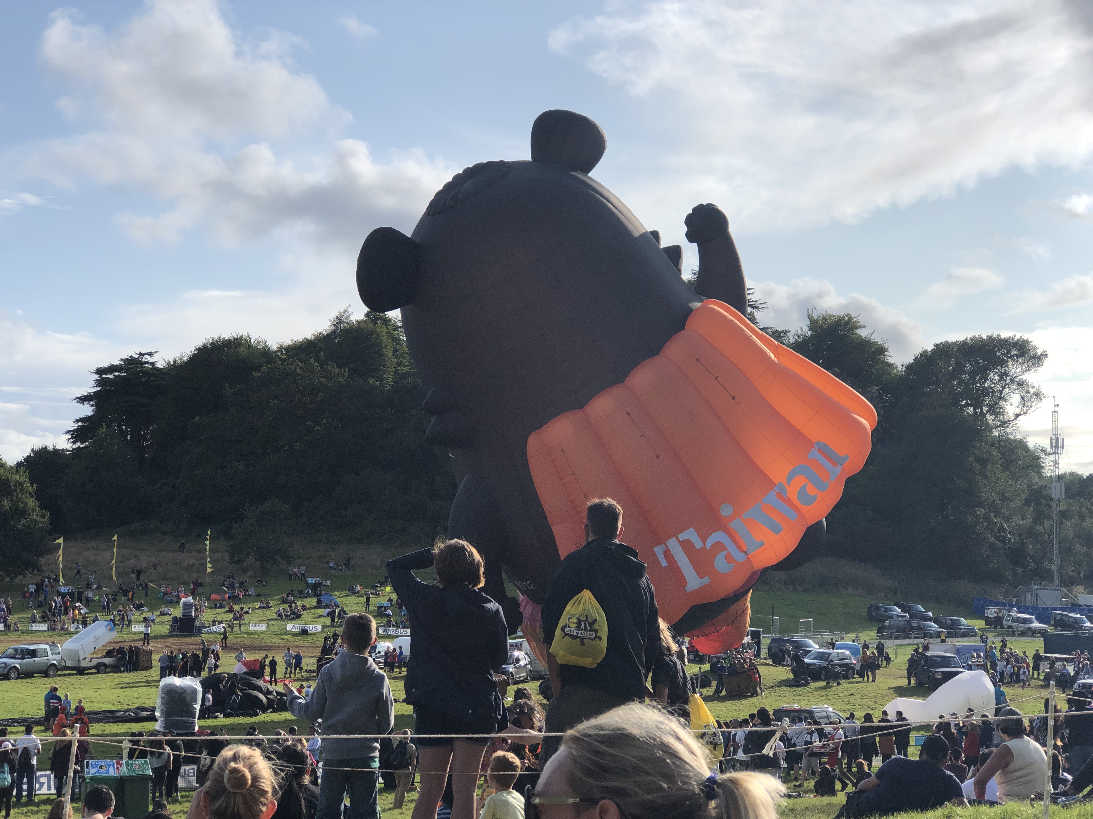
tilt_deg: +6.4
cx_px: 546
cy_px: 410
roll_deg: -2.4
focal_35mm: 57
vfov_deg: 25.7
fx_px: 1800
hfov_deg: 33.8
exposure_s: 1/1372
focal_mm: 6.6
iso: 20
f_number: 2.8
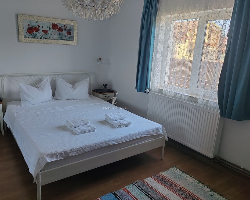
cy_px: 99
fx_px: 214
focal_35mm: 29
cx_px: 113
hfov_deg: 60.3
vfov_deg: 49.9
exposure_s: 1/100
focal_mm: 6.12
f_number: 1.9
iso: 160
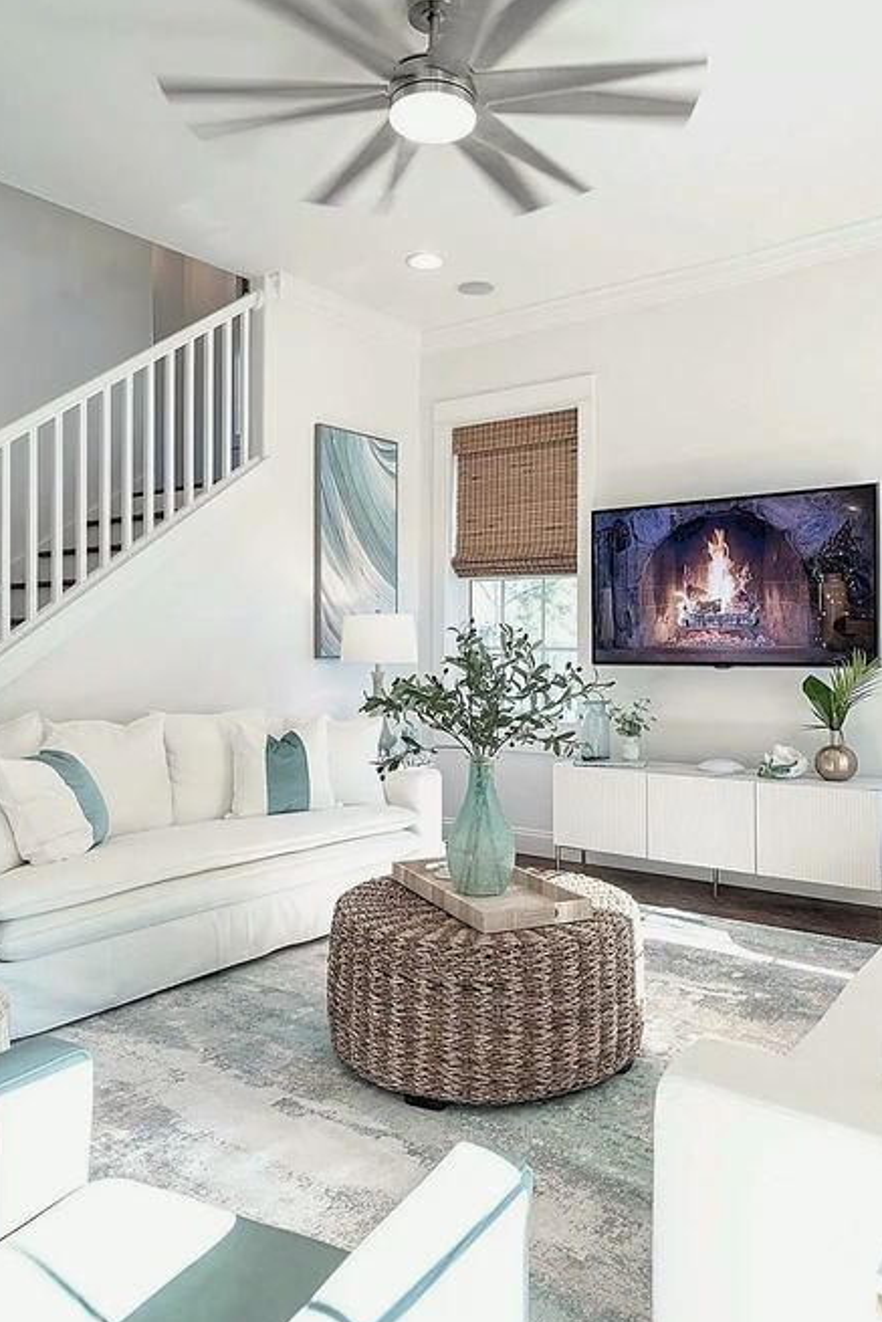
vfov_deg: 71.5
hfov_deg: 51.3
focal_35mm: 25
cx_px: 472
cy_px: 649
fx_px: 918
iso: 100
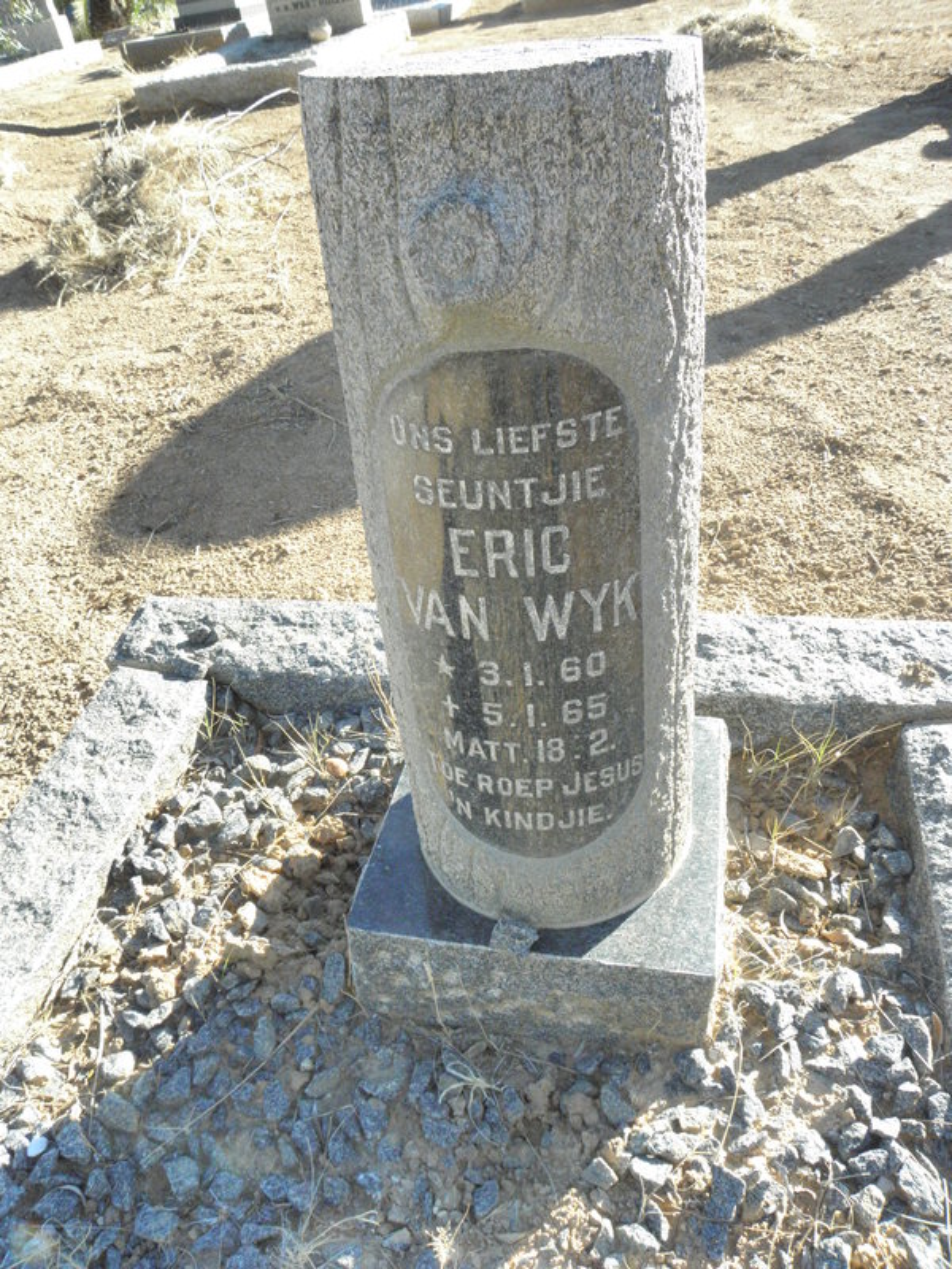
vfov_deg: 67.3
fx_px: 953
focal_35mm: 26
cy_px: 634
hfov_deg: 53.1
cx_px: 476
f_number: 5.6
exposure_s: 1/200
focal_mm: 4.6
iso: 200
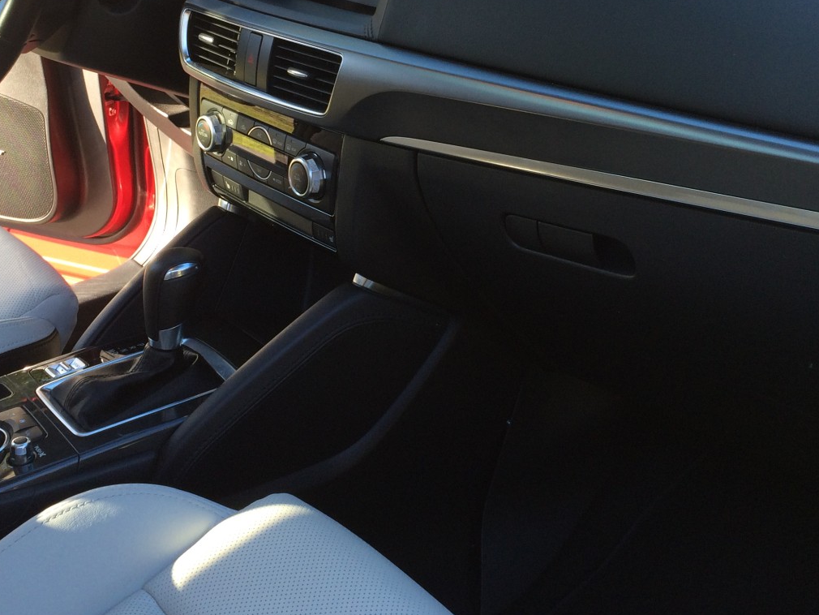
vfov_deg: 29.8
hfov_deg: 39.6
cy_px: 160
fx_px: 1136
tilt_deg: -19.0
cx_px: 367
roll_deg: -3.0
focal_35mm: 48
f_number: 2.2
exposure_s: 1/120
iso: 50
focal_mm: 4.15
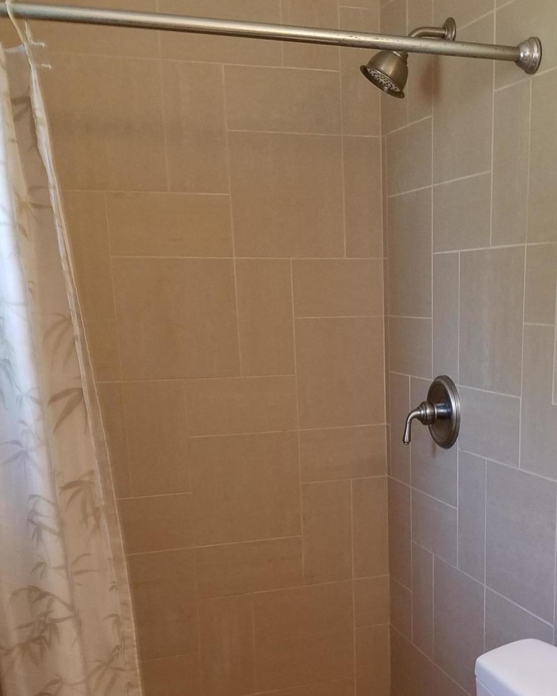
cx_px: 417
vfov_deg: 39.4
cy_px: 505
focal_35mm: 46
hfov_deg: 32.2
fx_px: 947
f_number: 1.7
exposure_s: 1/30
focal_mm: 4.2
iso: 160
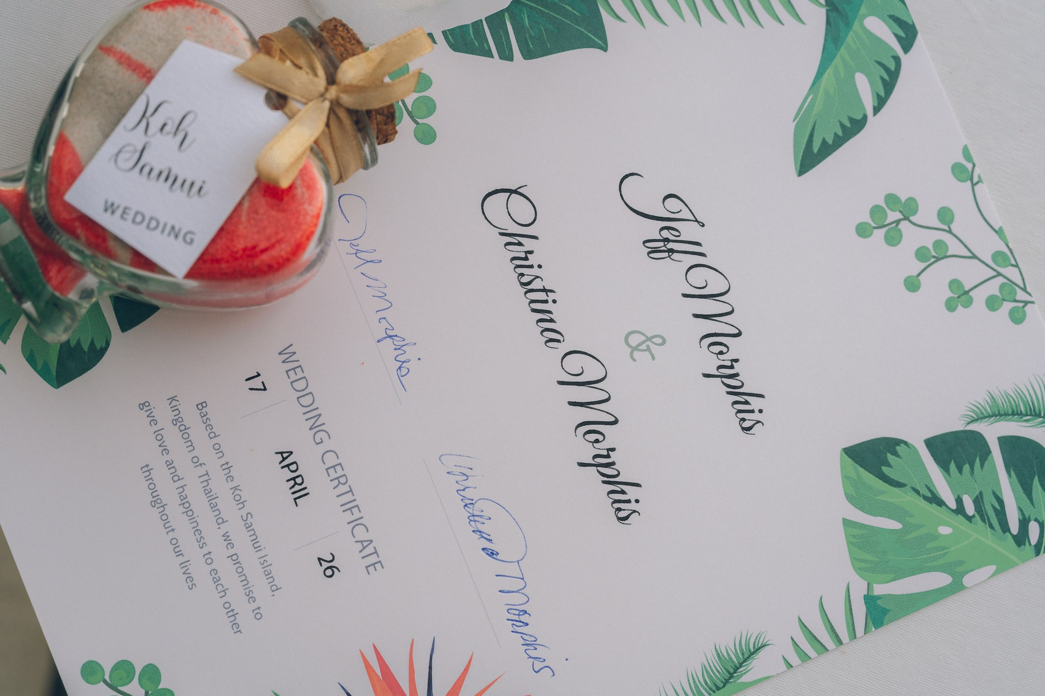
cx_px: 496
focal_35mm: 53
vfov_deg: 25.7
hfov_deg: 37.8
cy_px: 366
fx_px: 1525
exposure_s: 1/250
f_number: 5
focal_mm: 50
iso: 160
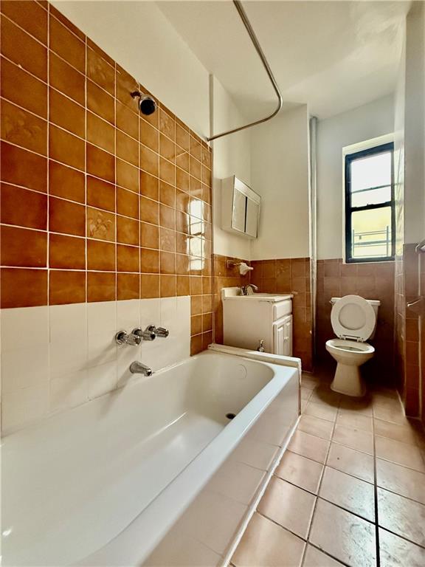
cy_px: 284
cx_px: 212
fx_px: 229
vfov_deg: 102.1
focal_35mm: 14
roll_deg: +0.0
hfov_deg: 85.7
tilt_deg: +1.7
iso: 800
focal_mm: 2.22
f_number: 2.2
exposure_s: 1/60
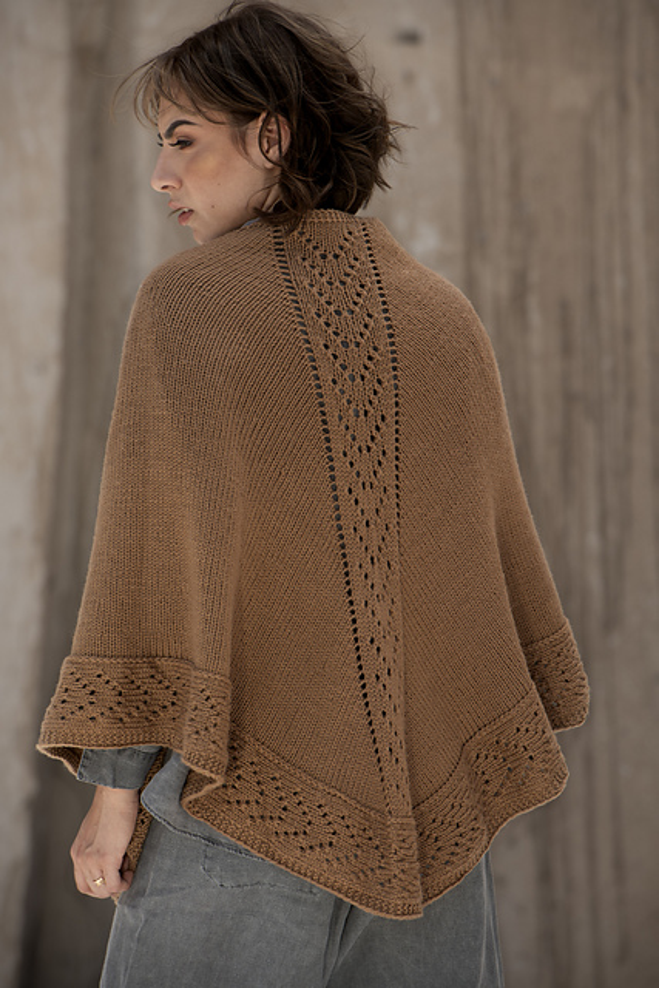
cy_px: 494
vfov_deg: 10.3
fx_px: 5488
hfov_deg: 6.9
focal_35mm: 200
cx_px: 330
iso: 100
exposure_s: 1/200
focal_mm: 200
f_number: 8
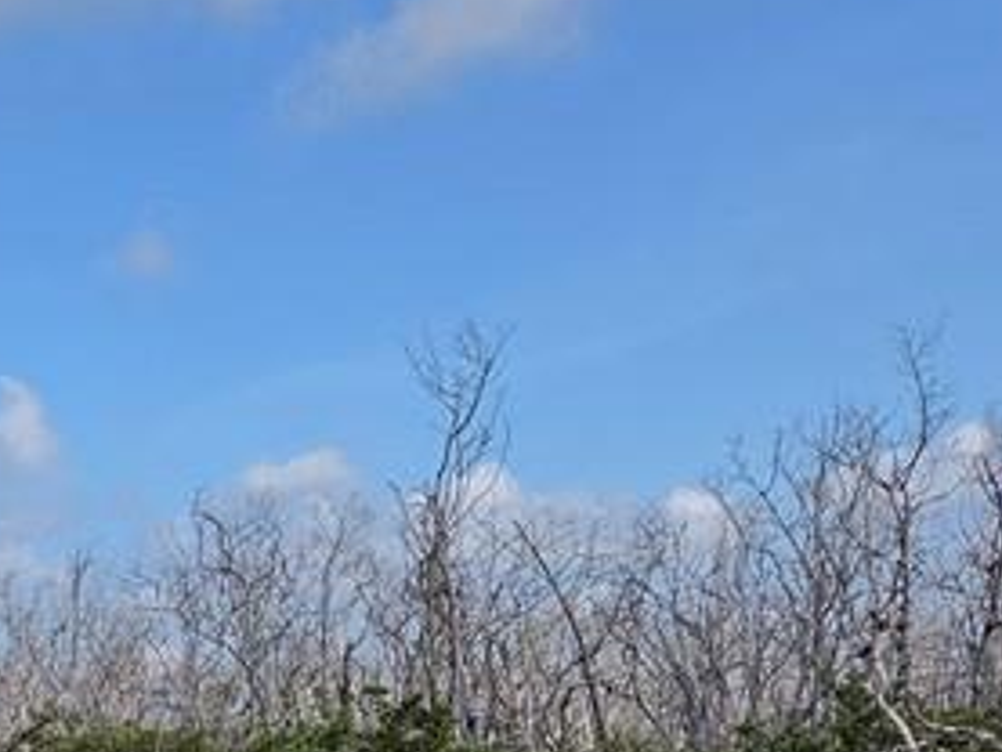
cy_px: 1099
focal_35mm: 85
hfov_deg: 19.2
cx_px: -637
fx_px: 2461
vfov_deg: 16.0
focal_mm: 5.4
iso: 80
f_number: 1.8
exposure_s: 1/4980
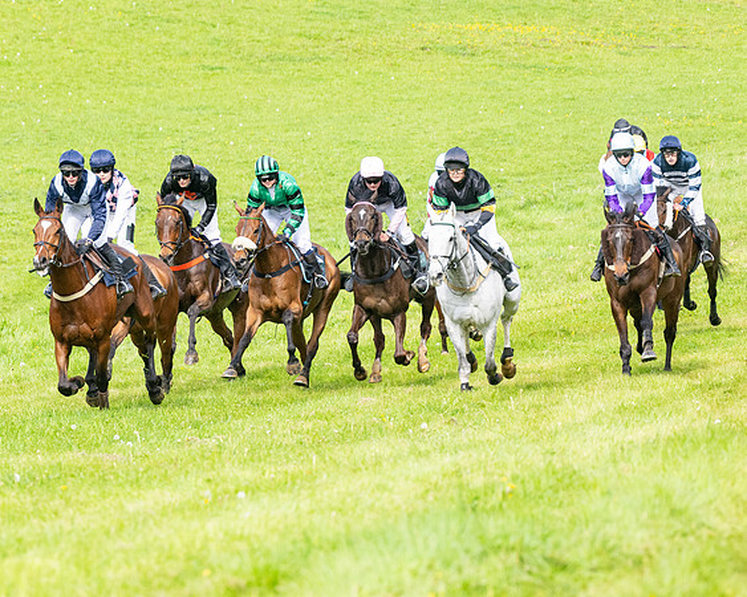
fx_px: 8162
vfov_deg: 4.2
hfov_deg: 5.2
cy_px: 299
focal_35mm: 369
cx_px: 274
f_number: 4
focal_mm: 170
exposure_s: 1/2500
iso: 400
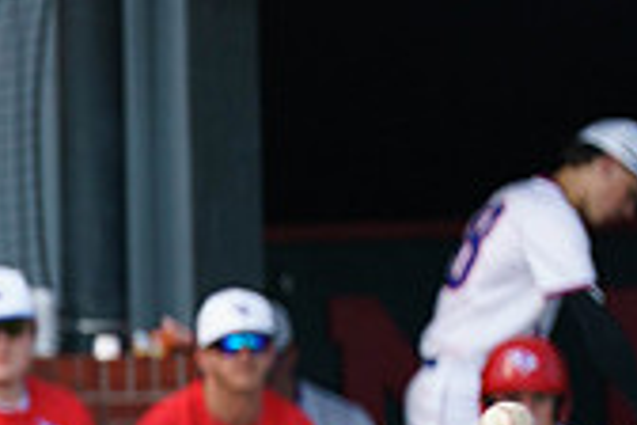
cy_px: 558
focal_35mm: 943
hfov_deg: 2.2
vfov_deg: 1.5
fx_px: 16685
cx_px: -769
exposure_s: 1/3200
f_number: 2.8
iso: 500
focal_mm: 200
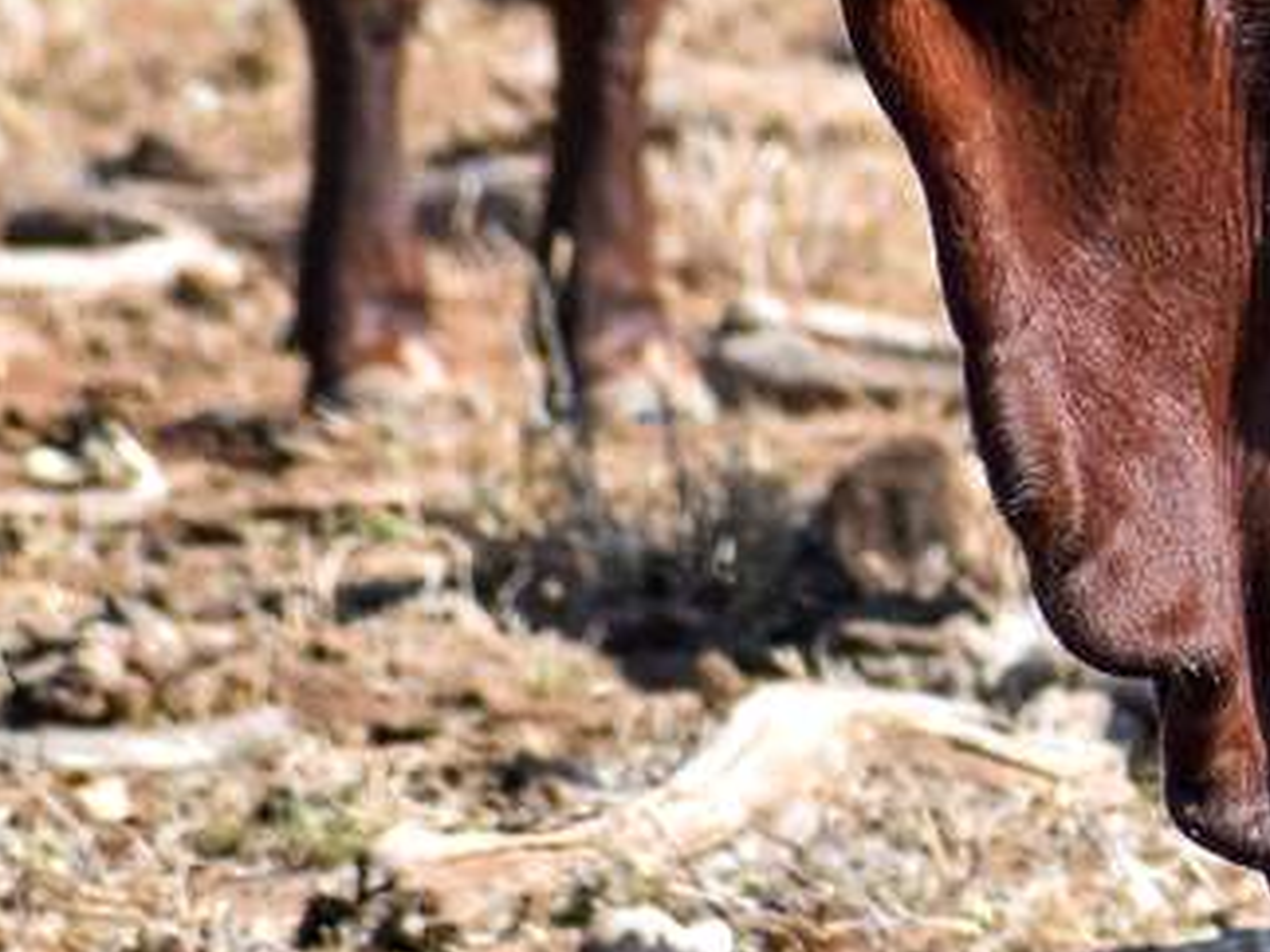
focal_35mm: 1199
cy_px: 47
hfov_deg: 1.7
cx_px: 2438
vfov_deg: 1.2
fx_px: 43973
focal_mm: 140
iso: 200
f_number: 6.3
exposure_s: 1/640
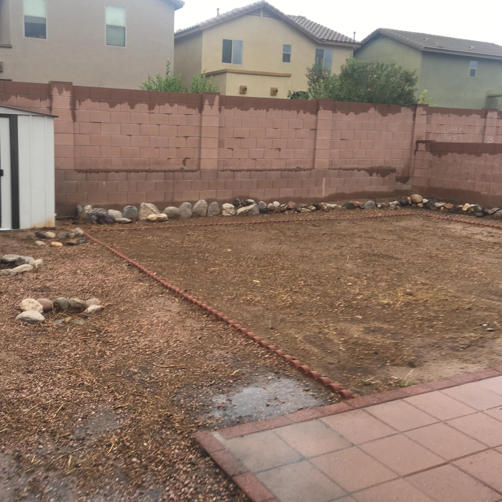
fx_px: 574
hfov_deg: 46.8
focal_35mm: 35
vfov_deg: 47.2
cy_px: 246
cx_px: 189
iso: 25
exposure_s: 1/170
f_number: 2.2
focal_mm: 4.15
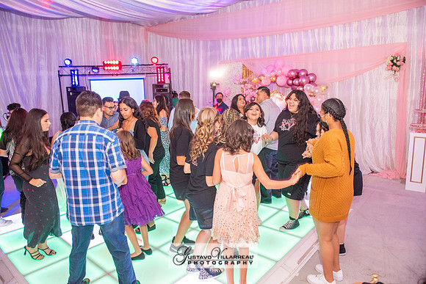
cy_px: 142
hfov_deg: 73.7
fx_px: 284
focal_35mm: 24
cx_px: 213
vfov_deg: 53.2
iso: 1250
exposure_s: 1/60
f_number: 4
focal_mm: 24
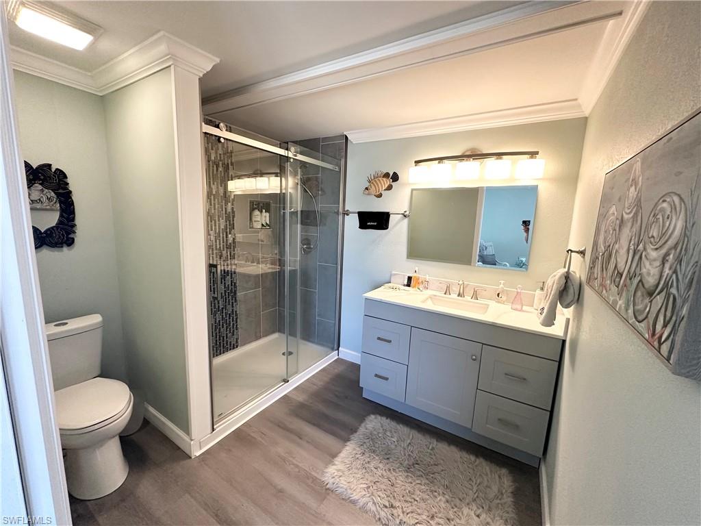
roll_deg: -1.9
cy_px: 263
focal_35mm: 14
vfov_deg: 85.7
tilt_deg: -8.9
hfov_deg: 102.1
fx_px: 284
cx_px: 350
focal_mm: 2.22
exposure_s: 1/120
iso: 250
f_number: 2.2
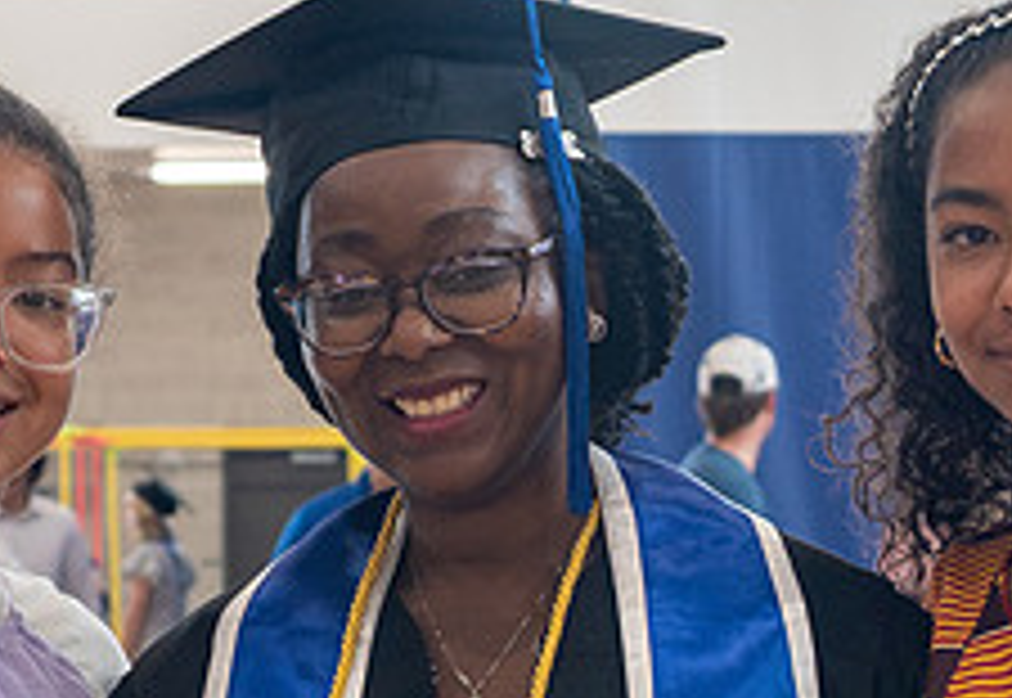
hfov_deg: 7.8
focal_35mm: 262
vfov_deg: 5.4
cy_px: 544
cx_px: 449
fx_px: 7441
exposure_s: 1/160
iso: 800
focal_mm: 46
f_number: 5
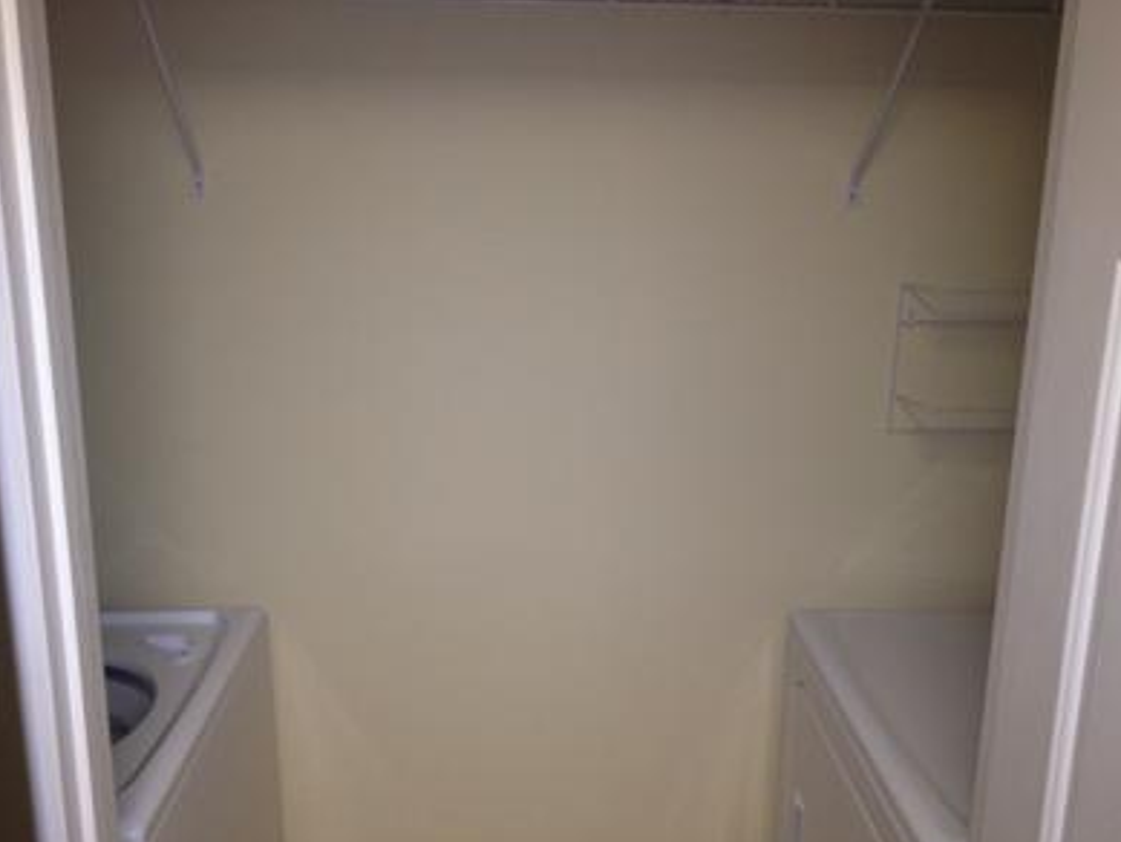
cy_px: 430
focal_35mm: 36
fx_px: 1166
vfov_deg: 39.7
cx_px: 550
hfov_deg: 51.3
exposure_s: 1/20
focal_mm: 4.28
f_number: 2.4
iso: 160
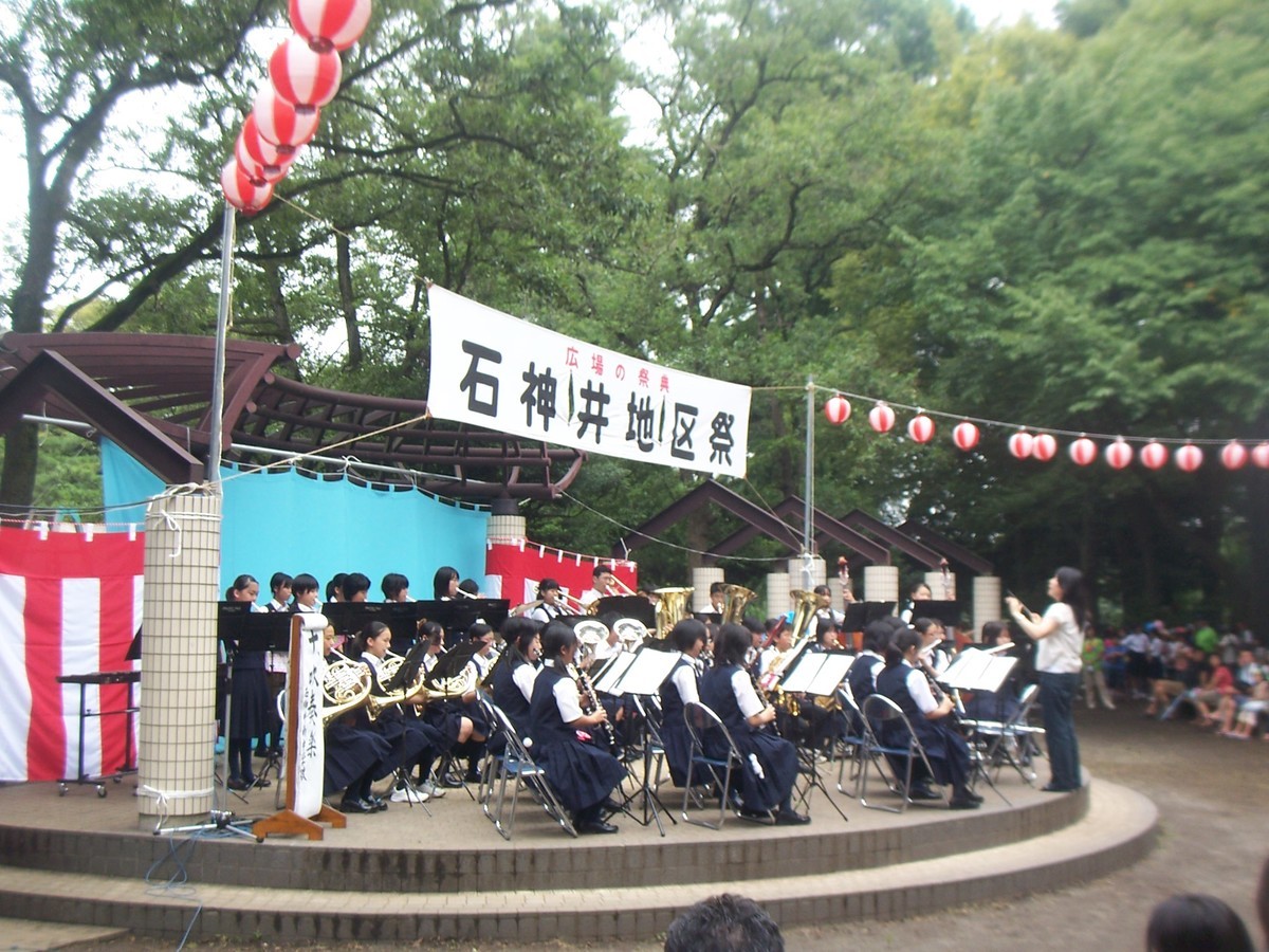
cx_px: 634
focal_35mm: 39
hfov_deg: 47.9
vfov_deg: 36.8
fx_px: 1430
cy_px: 476
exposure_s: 1/100
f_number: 3.9
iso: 64
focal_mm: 6.4
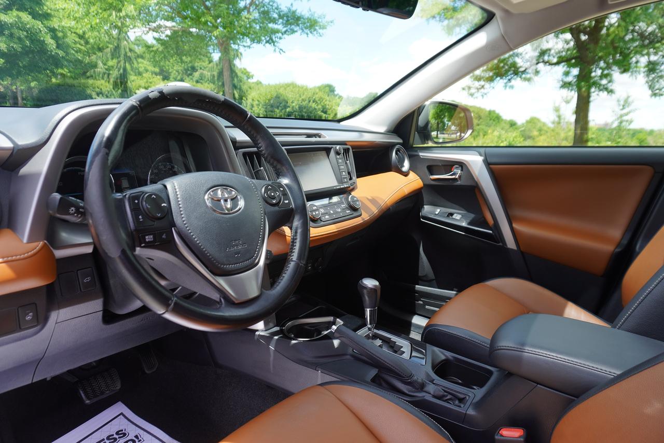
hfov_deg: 73.7
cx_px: 332
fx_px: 443
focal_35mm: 24
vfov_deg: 53.2
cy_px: 222
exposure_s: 1/100
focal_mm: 16
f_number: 5
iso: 100
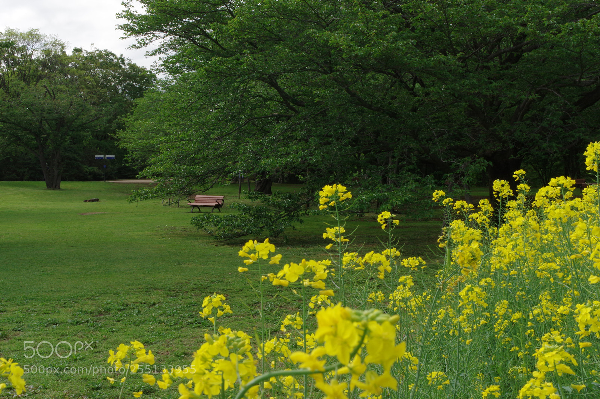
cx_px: 300
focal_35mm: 46
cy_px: 200
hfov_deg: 42.8
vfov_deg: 29.2
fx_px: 766
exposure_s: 1/250
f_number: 20
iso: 800
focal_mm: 31
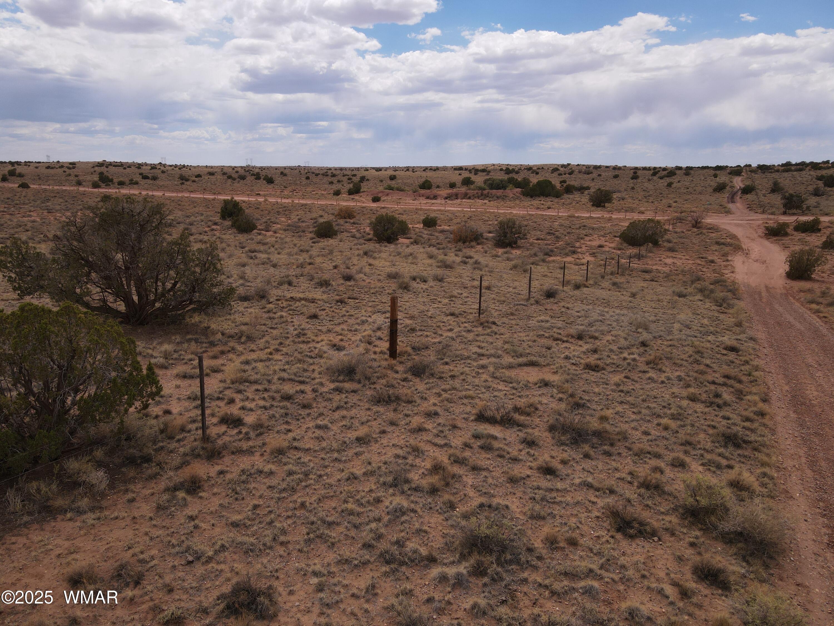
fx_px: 578
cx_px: 417
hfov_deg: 71.6
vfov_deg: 56.8
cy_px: 313
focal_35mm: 24
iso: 100
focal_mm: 4.5
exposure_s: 1/1000
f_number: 2.8
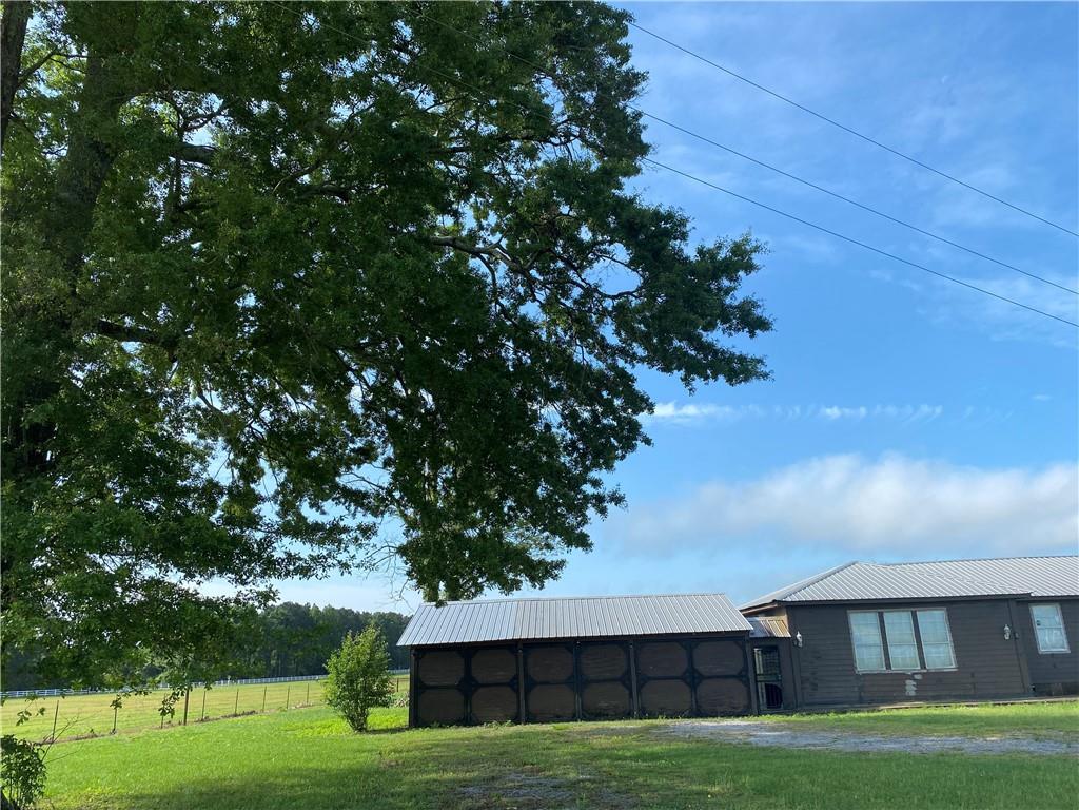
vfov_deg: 53.1
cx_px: 540
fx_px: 810
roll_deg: +1.5
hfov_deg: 67.3
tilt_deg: +16.8
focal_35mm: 26
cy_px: 405
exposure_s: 1/1484
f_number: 1.8
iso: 32
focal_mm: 4.25
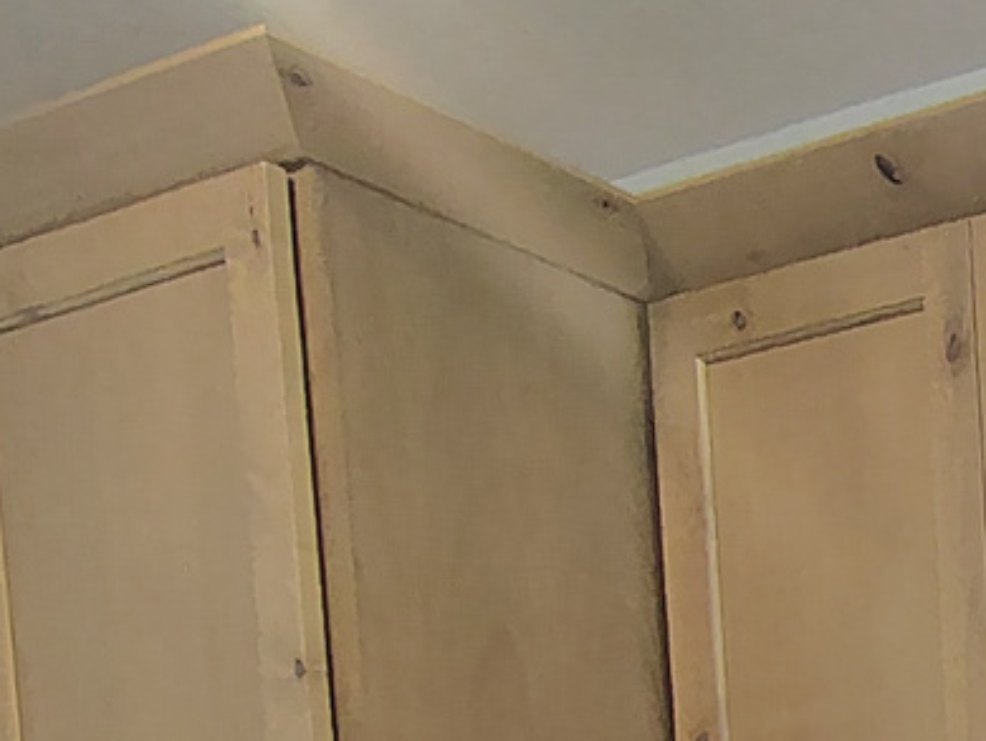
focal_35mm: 84
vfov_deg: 14.1
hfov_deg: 15.9
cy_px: 1588
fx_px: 2394
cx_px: 2162
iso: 298
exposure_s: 1/60
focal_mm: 2.13
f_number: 2.2
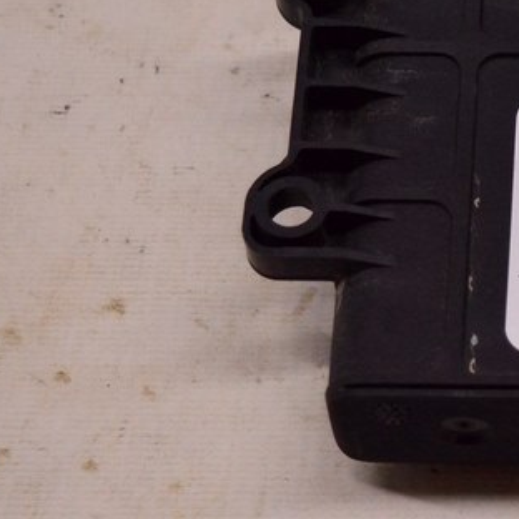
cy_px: 237
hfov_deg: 11.9
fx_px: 2409
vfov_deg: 12.3
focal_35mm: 142
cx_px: 697
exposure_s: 1/400
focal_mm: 34
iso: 1600
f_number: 4.5
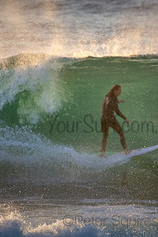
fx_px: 7459
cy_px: 118
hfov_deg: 1.2
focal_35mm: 1131
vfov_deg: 1.8
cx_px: 110
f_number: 5.6
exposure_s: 1/2000
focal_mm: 500
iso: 1000
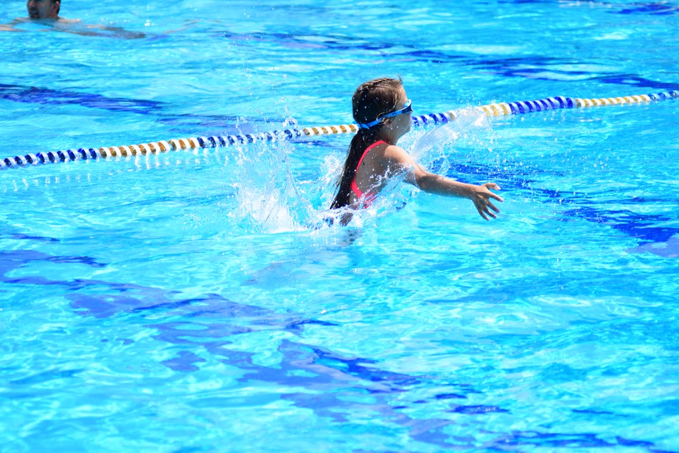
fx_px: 2773
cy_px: 226
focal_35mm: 147
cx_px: 340
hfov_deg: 14.0
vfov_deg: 9.3
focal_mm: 98
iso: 200
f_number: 4
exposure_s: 1/1600
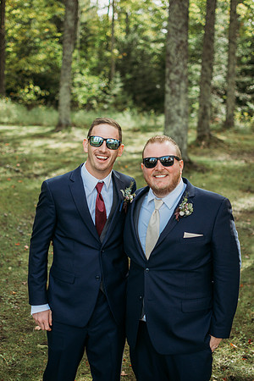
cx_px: 127
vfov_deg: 37.9
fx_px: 556
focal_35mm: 52
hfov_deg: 25.8
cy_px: 190
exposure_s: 1/1250
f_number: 1.8
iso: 250
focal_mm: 35
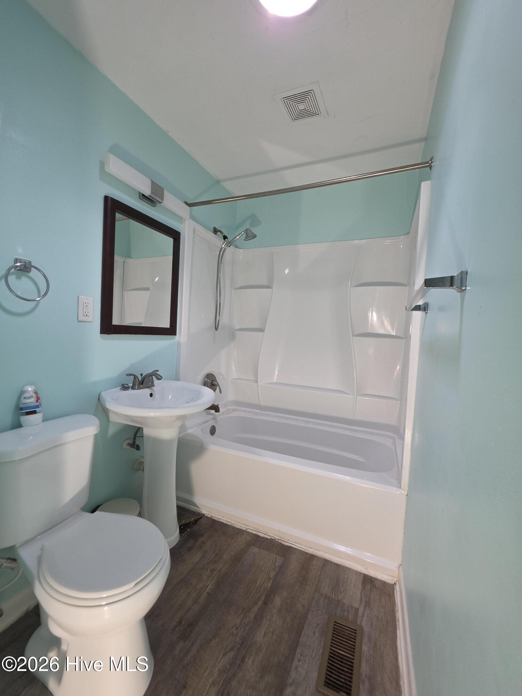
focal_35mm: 13
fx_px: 261
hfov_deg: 89.9
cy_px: 348
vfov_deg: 106.2
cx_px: 261
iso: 50
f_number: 1.9
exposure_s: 1/50
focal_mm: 2.2
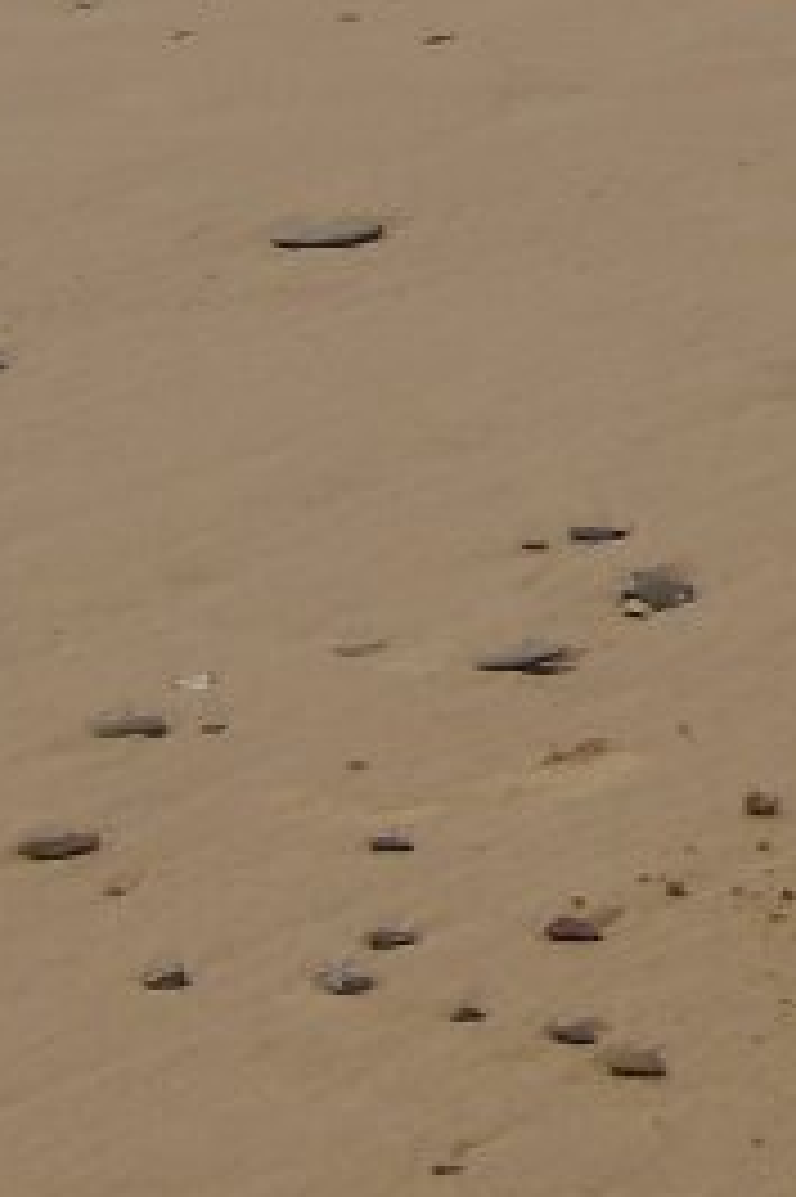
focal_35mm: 234
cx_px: 2271
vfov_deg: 8.7
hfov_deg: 5.5
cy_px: -232
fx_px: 7771
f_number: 4.2
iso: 100
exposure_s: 1/897
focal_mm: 9.4
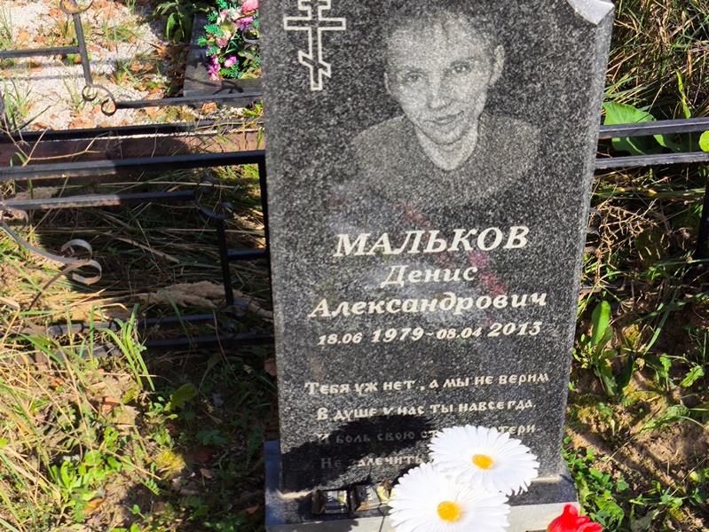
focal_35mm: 50
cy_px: 266
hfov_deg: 38.2
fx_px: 1025
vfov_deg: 29.1
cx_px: 354
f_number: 1.7
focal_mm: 4.71
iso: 50
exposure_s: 1/1201
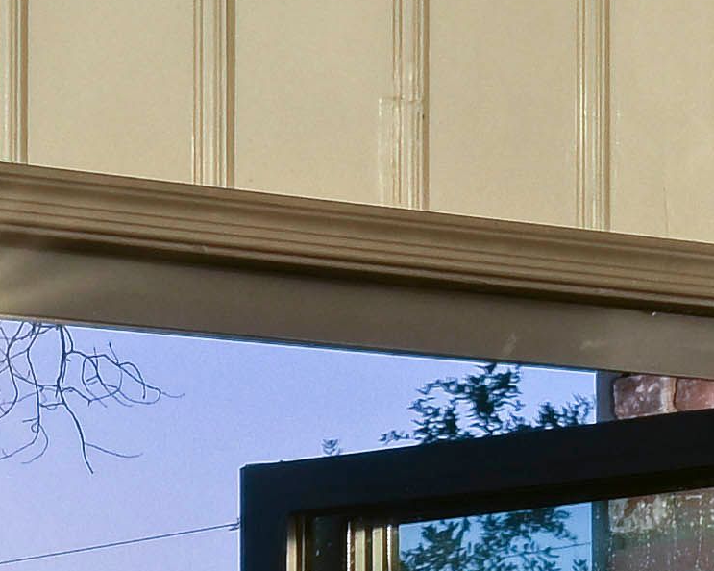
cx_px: -1506
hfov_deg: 7.6
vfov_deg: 6.9
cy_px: 1051
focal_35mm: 218
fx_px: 4605
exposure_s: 1/13
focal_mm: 21.5
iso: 640
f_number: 13
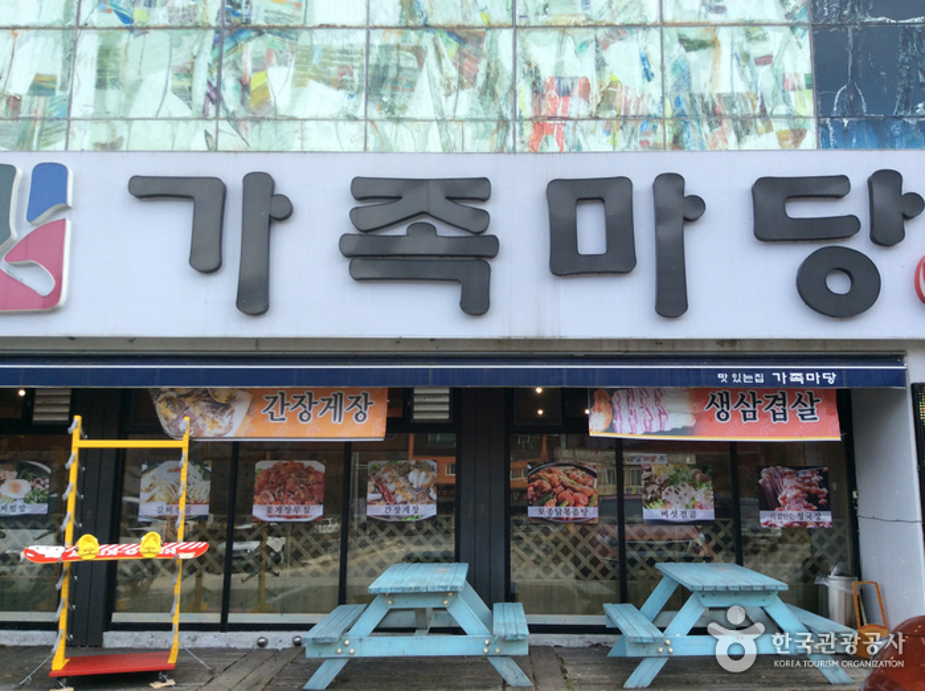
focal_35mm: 33
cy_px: 346
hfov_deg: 55.4
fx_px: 880
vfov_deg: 42.8
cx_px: 462
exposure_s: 1/307
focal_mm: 3.3
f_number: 2.4
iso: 32
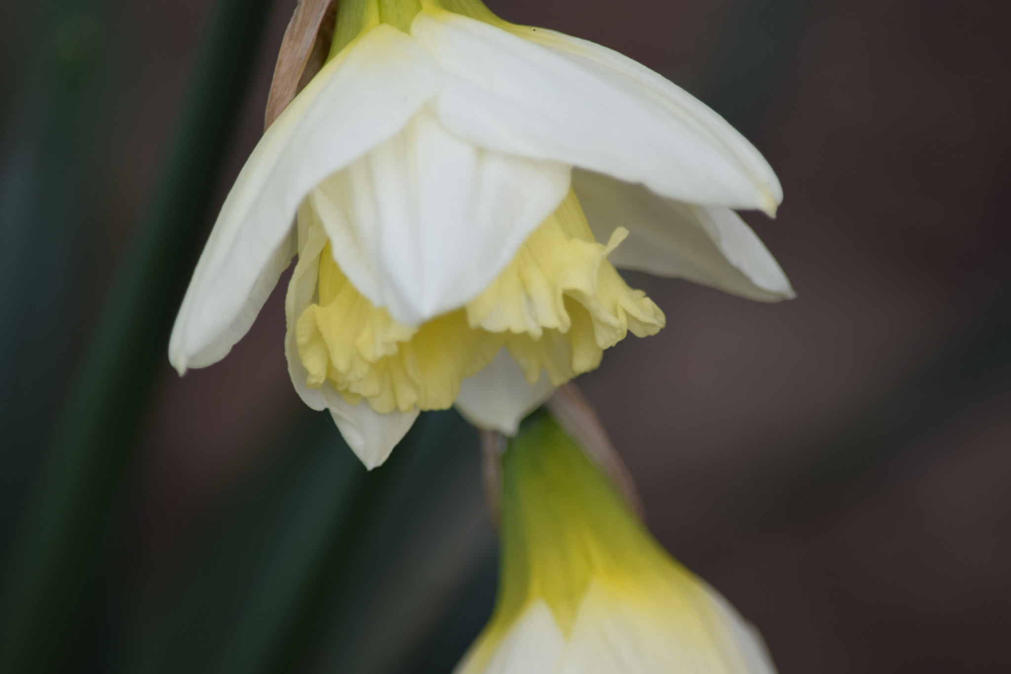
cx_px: 506
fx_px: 12636
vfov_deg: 3.1
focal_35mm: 450
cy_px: 337
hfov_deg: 4.6
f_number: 5.6
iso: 200
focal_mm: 300
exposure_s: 1/500
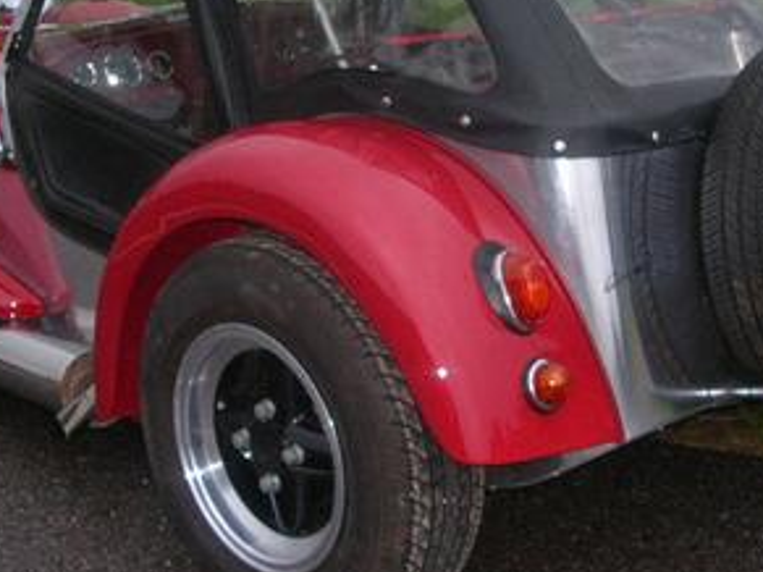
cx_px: 380
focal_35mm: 77
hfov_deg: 25.3
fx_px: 1697
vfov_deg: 19.1
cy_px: 192
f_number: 2.8
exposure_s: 1/60.1
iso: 81
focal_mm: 5.8
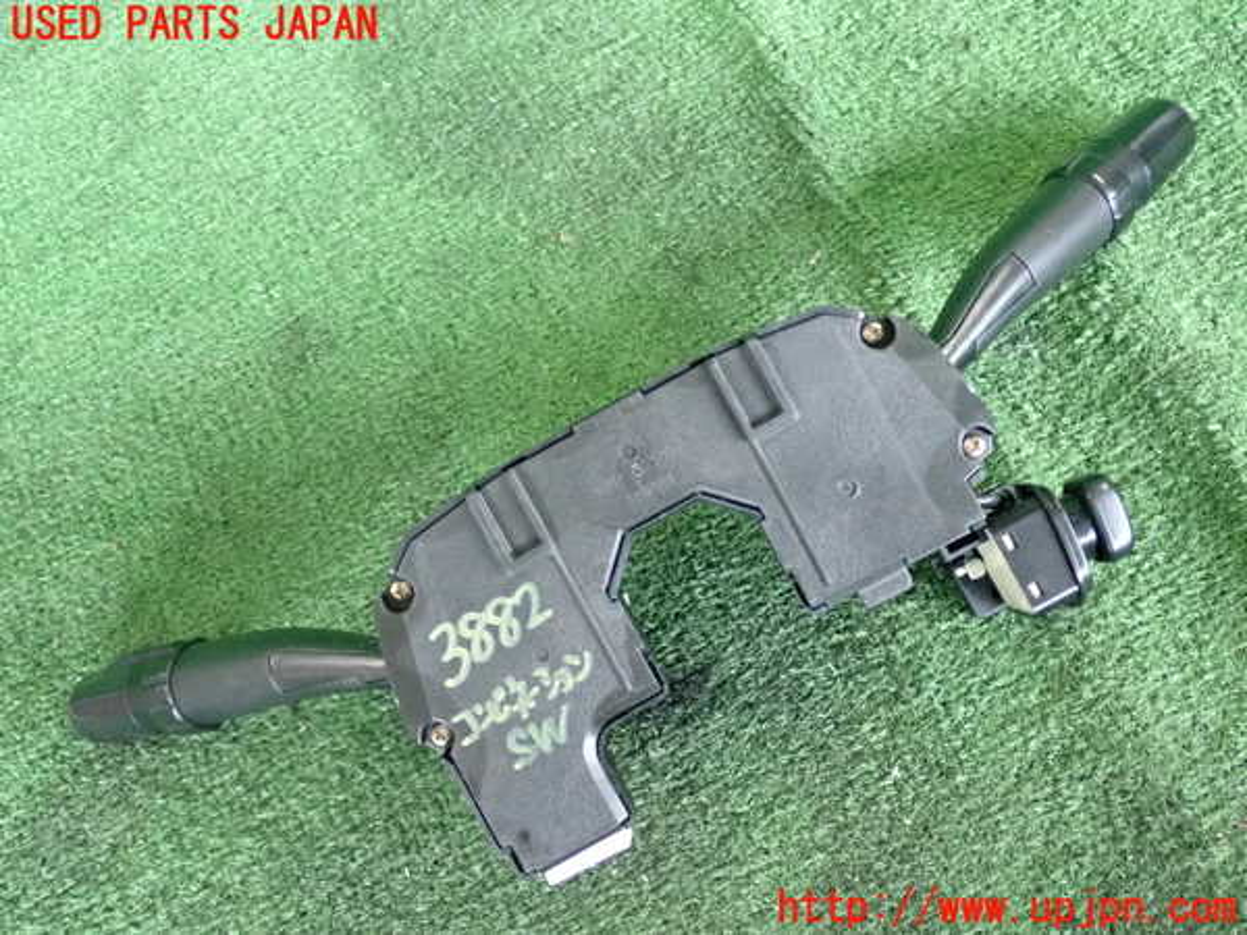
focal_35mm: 44
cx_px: 624
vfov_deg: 32.9
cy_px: 468
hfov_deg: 42.9
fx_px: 1585
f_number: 2.9
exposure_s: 1/125
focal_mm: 7.84
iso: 3200
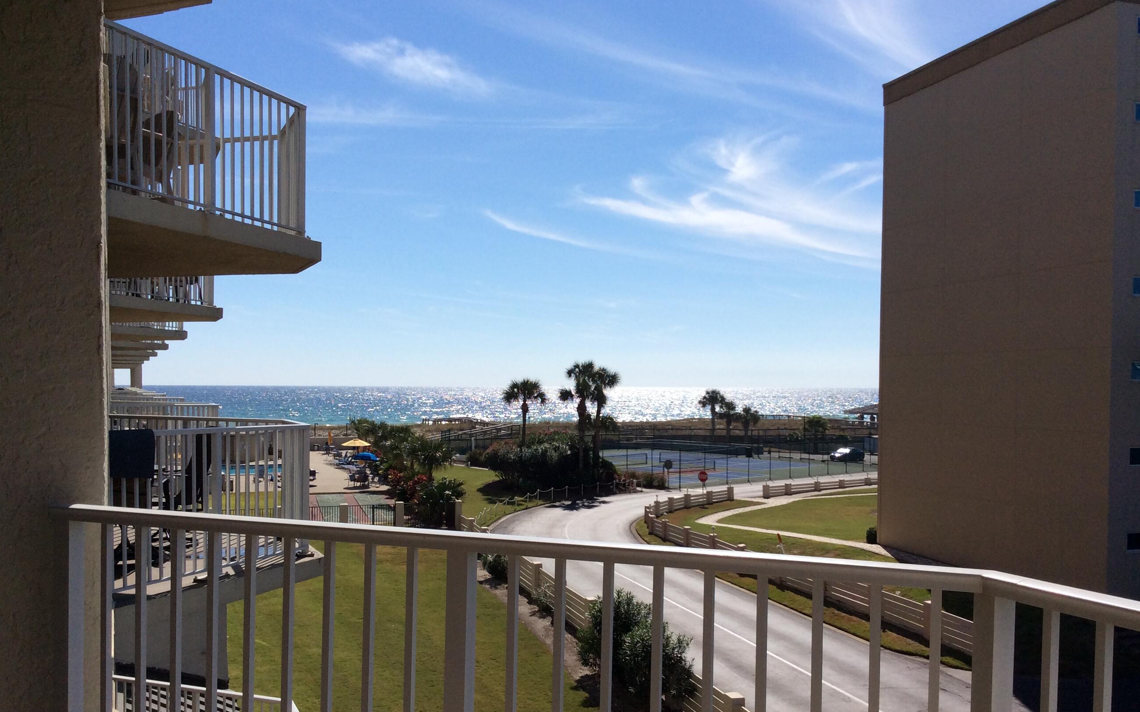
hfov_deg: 56.7
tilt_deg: -2.3
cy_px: 409
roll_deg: -1.1
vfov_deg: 37.2
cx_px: 570
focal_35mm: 34
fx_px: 1056
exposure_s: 1/3367
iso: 32
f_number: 2.4
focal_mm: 3.3
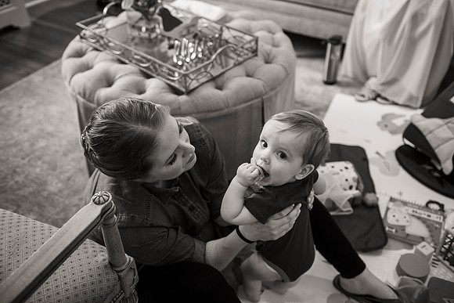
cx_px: 227
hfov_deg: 54.4
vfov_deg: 37.9
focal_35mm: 35
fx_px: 441
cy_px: 152
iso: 1000
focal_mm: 35
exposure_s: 1/80
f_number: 2.8
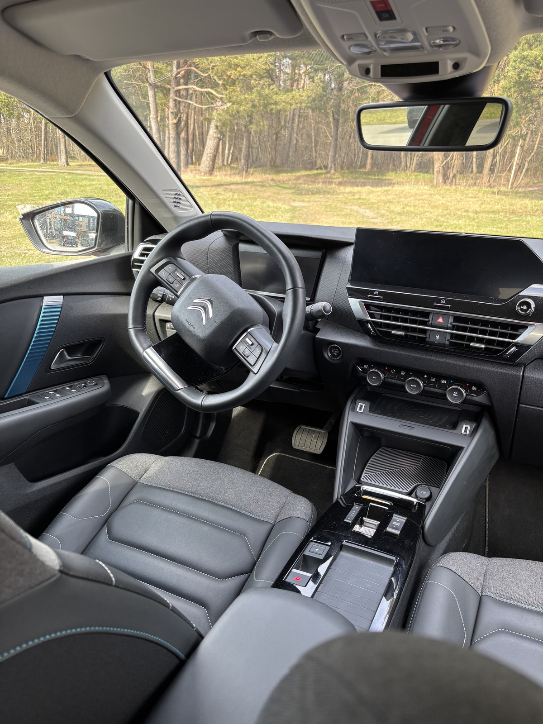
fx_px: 544
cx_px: 272
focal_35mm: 26
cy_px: 362
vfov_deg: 67.3
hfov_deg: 53.1
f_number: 1.6
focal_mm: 5.96
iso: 50
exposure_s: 1/121
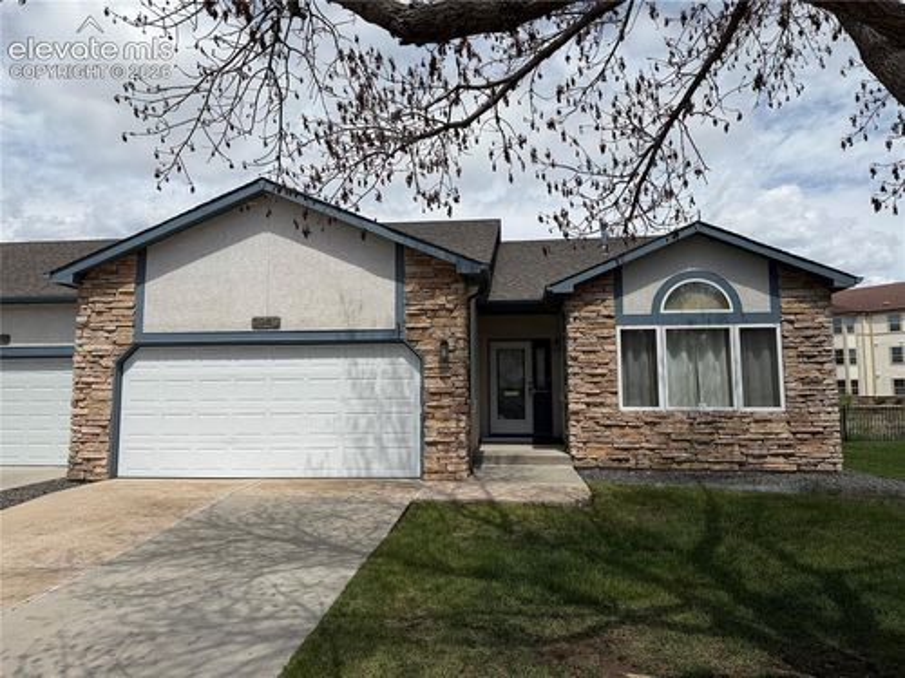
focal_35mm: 24
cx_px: 452
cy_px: 339
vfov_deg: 56.8
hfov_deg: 71.6
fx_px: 627
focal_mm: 6.76
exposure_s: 1/8130
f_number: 1.78
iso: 80
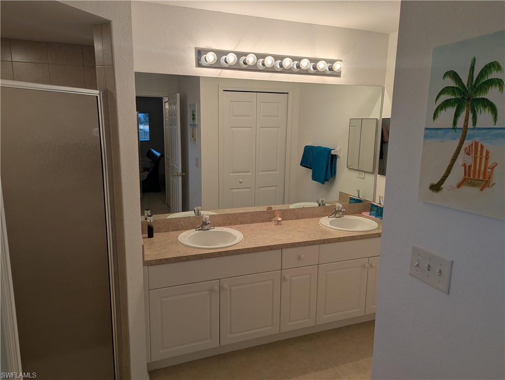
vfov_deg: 56.9
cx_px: 252
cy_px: 190
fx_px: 350
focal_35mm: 24
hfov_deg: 71.5
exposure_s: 1/120
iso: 57
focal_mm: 6.81
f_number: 1.85
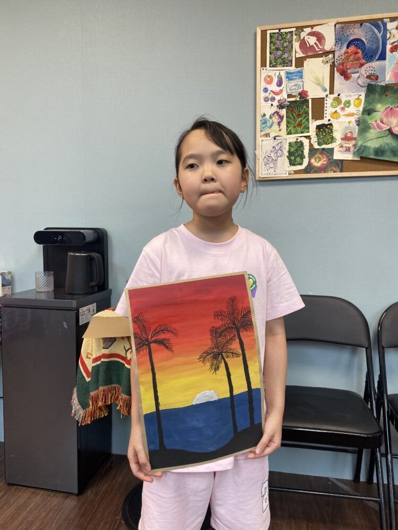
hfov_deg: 53.1
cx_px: 199
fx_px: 399
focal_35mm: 26
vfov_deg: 67.3
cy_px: 265
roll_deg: +1.0
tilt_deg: -5.4
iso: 80
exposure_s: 1/100
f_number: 1.8
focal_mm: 4.25
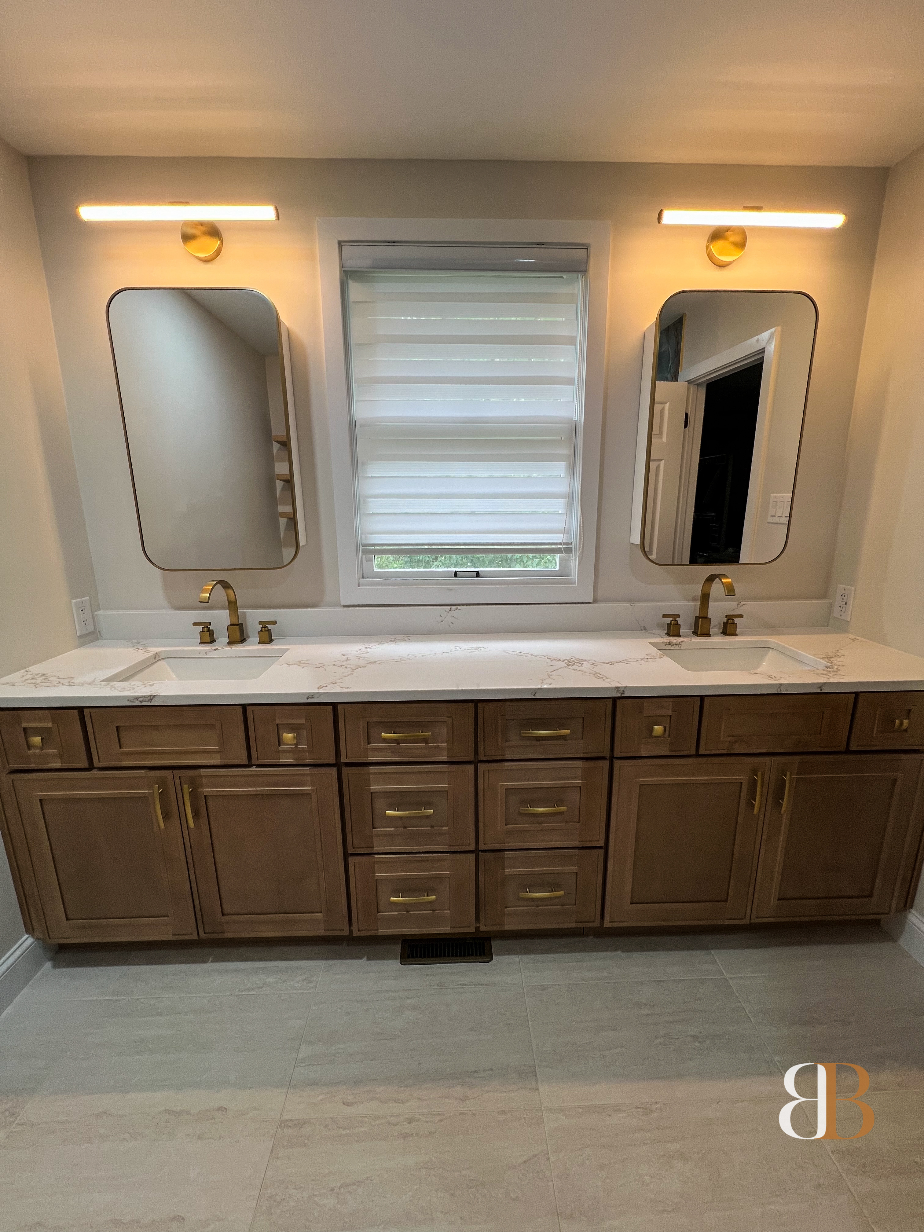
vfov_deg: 106.2
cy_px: 616
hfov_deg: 89.9
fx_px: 463
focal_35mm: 13
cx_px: 462
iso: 64
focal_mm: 1.57
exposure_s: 1/120
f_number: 1.8
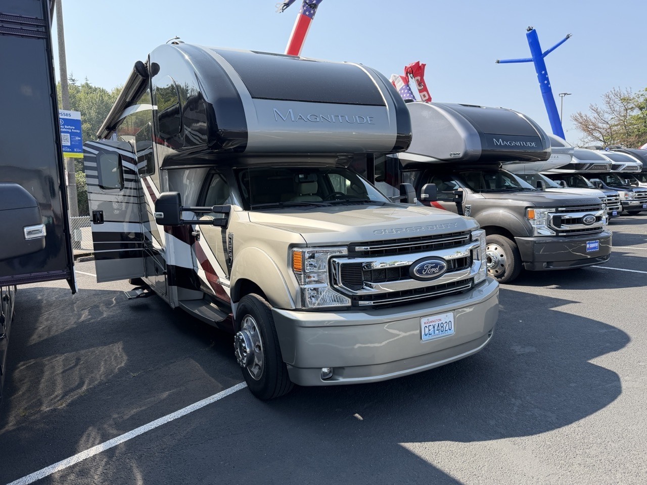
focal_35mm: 24
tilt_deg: -2.4
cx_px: 324
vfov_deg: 56.8
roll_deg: +1.5
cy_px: 242
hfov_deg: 71.6
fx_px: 449
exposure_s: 1/1464
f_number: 1.78
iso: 100
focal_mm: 6.76
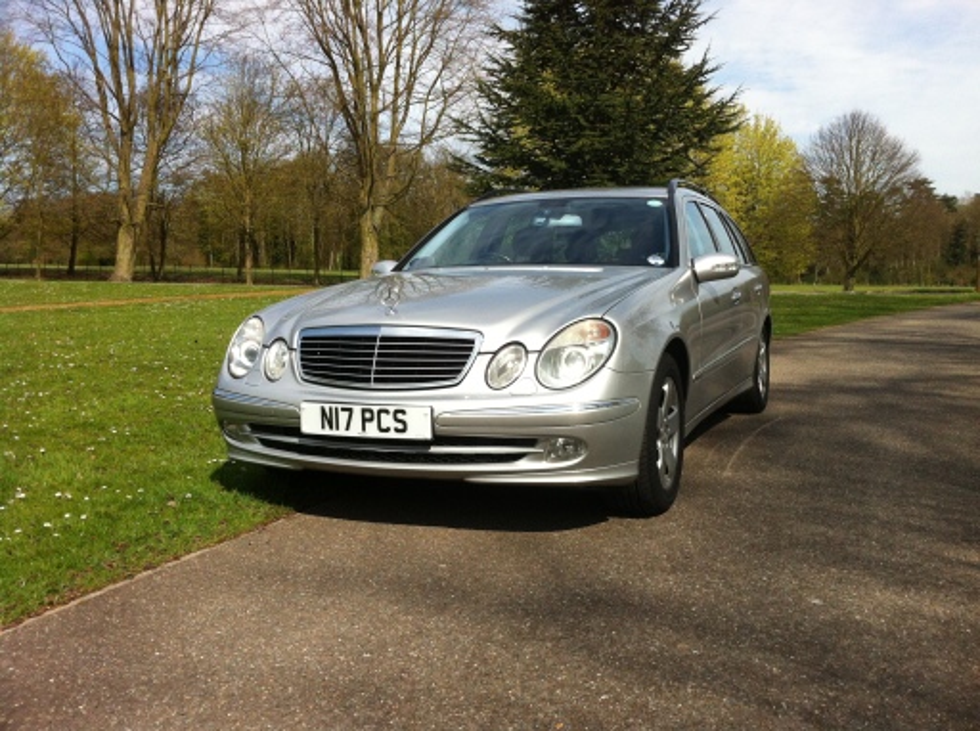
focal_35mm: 35
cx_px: 490
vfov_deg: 40.6
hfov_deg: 52.7
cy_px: 366
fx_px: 989
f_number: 2.8
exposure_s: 1/2011
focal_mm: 3.85
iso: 80
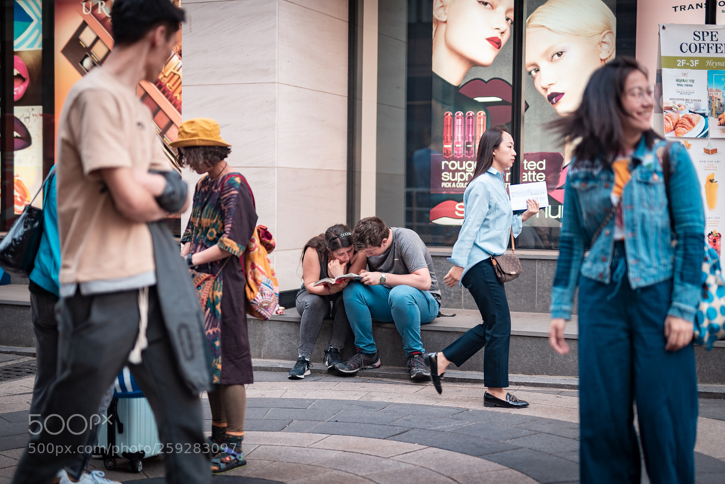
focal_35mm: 50
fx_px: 1007
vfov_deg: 27.0
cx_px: 362
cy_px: 242
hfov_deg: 39.6
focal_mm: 50
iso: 100
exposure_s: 1/500
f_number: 1.4
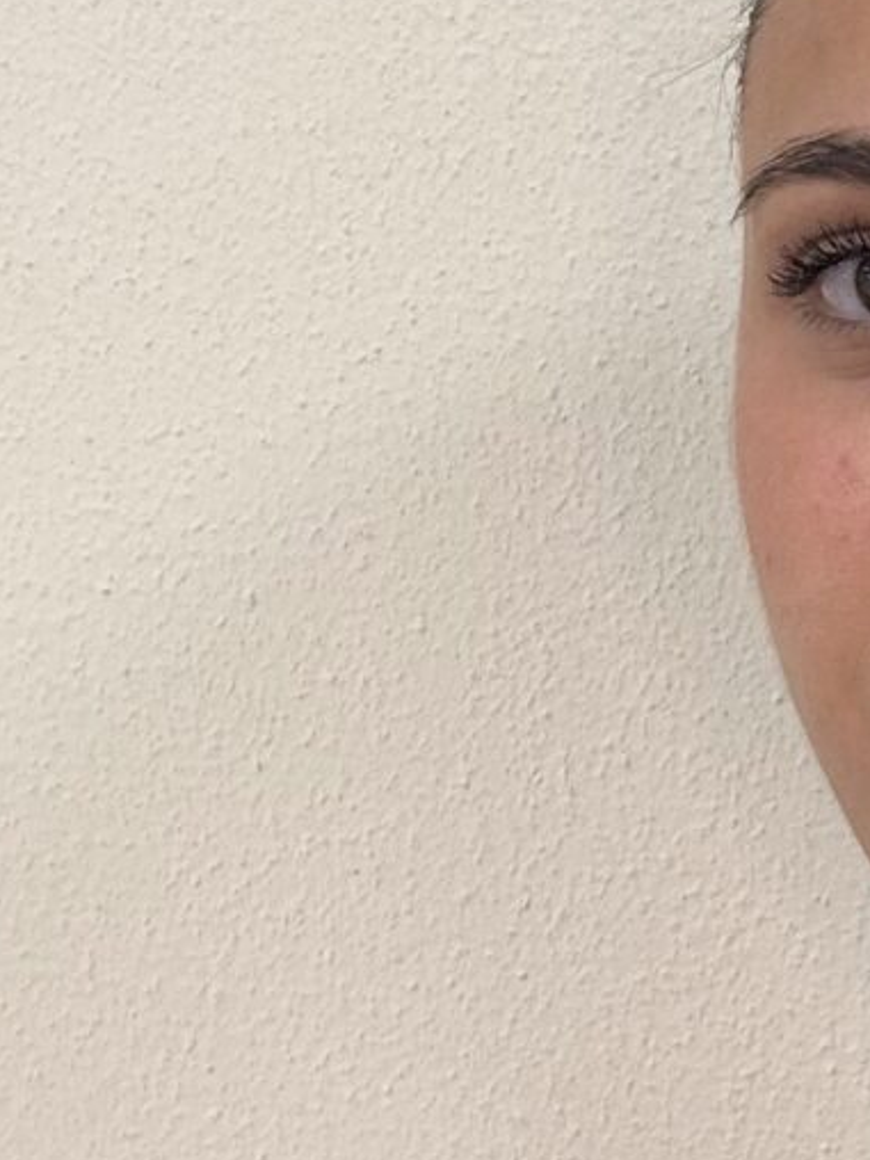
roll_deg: -0.3
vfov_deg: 14.9
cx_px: 1258
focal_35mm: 131
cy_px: 1028
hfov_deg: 10.9
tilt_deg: -2.7
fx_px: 4390
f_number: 1.5
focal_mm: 5.7
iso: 80
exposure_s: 1/100
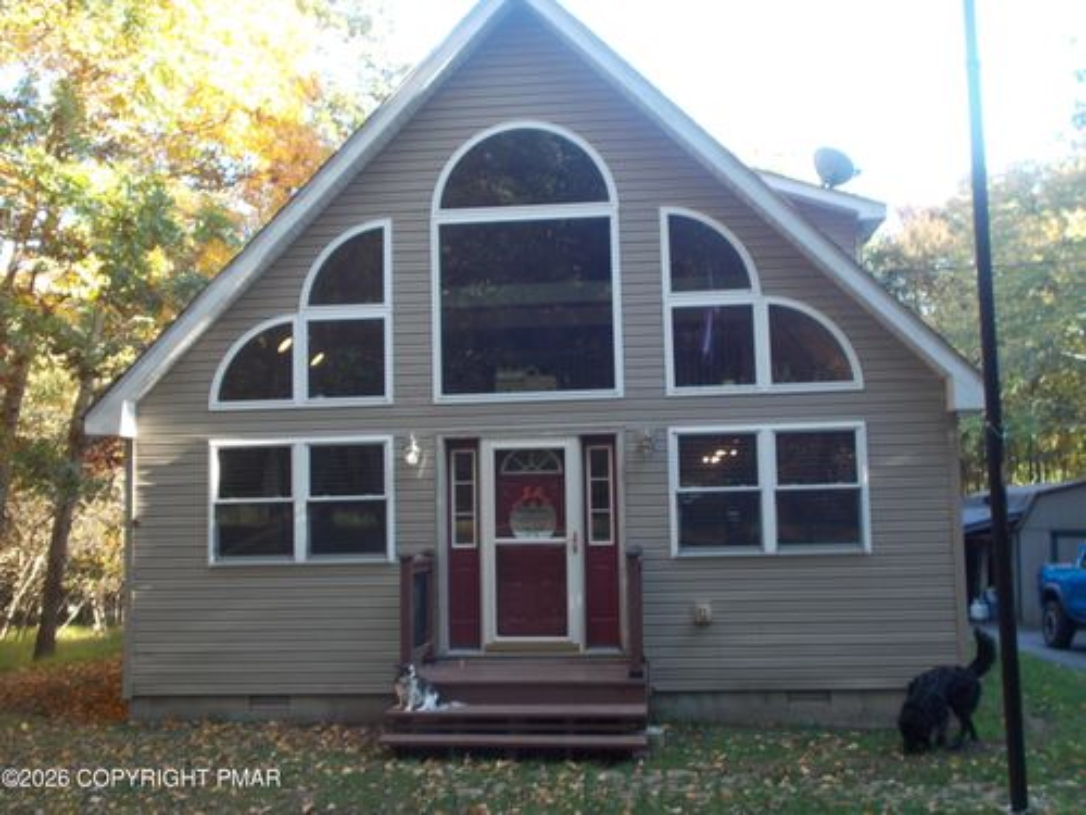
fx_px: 1224
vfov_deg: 36.8
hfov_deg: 47.9
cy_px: 408
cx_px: 543
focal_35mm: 39
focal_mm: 6.9
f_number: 3.9
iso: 100
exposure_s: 1/30
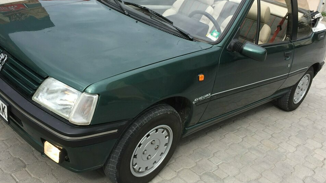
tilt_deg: -16.7
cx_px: 151
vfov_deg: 29.6
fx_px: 346
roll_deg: -11.3
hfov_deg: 50.4
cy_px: 67
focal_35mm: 40
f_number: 2.2
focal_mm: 4.15
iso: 32
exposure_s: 1/706
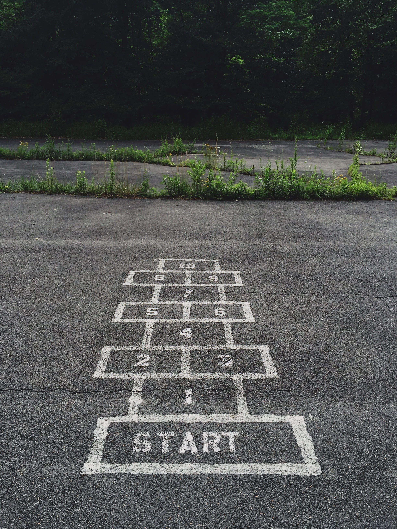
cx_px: 198
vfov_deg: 61.7
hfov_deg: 48.2
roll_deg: +0.3
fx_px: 443
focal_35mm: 29
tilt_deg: -18.4
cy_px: 264
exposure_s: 1/412
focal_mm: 4.15
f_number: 2.2
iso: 32
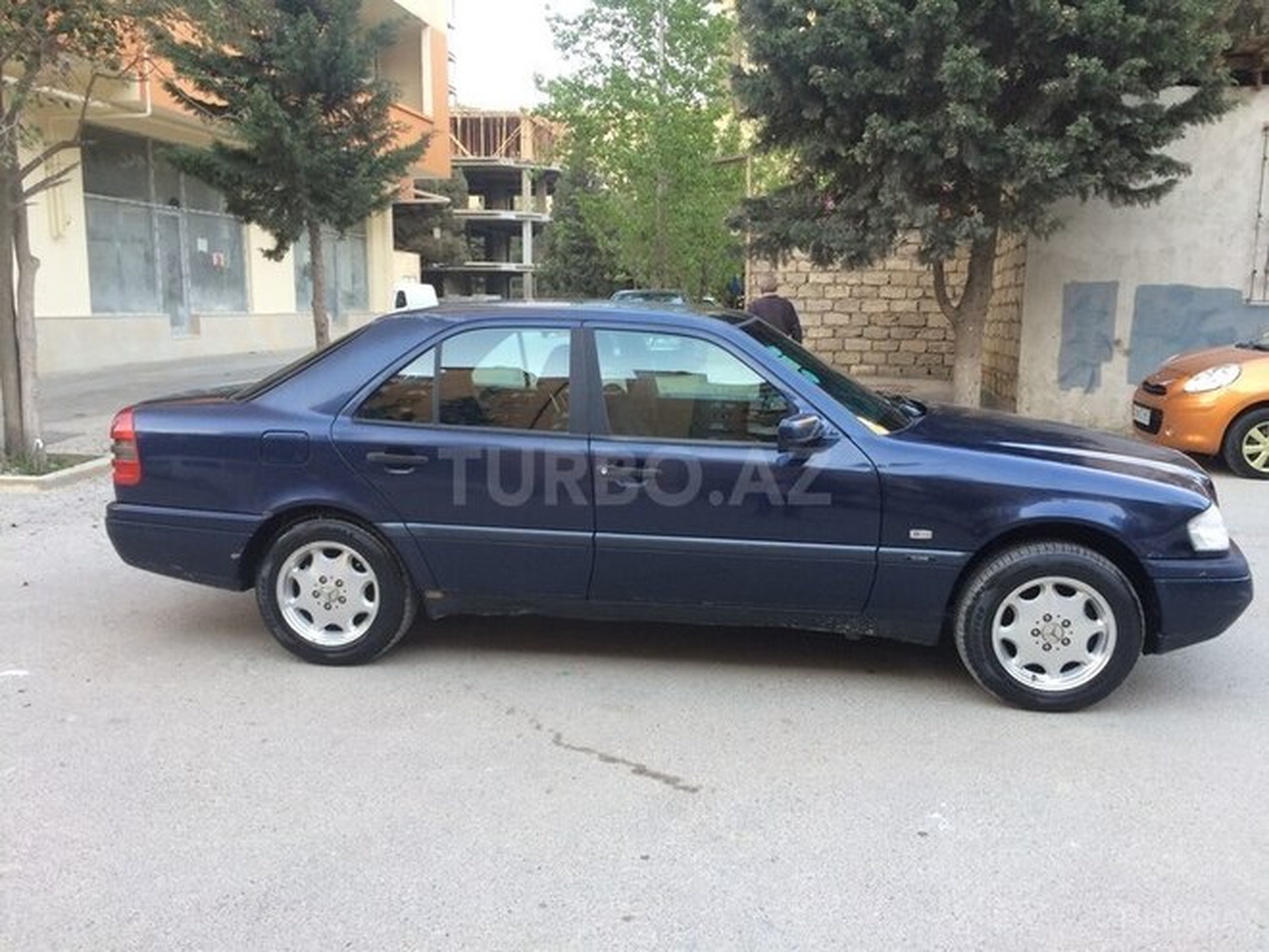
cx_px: 634
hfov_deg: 61.7
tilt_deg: -8.4
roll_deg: +0.9
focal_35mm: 29
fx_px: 1063
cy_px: 476
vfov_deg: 48.2
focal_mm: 4.15
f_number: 2.2
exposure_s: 1/33
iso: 40
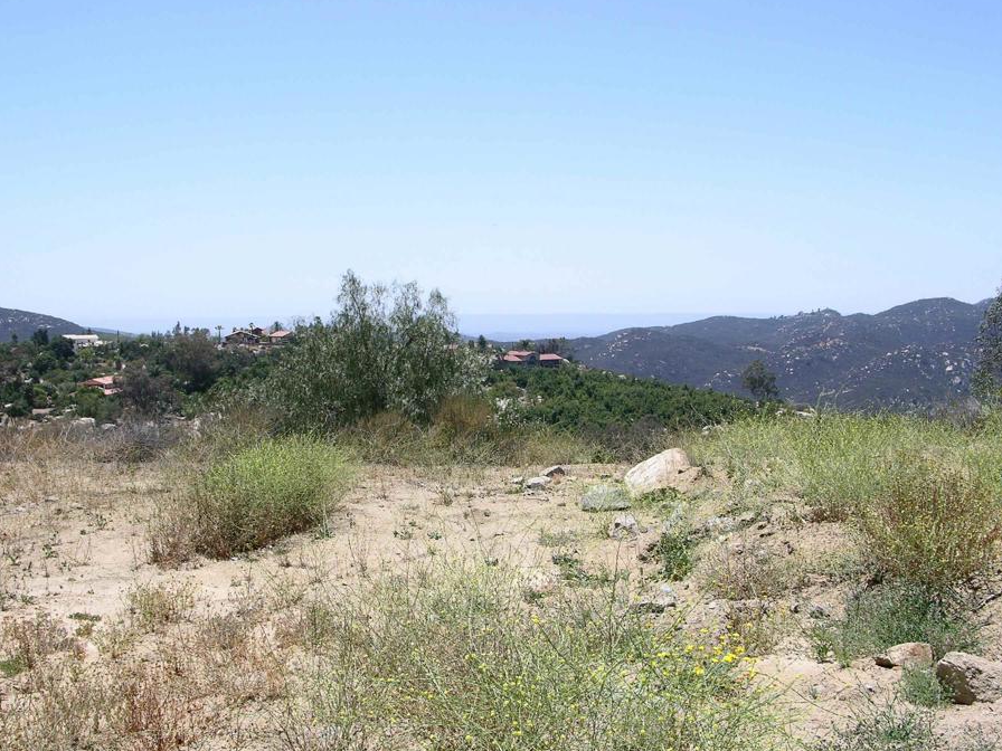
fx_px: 1158
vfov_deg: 35.9
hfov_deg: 46.7
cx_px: 445
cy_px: 413
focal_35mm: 40
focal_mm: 8.9
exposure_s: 1/190
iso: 50
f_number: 8
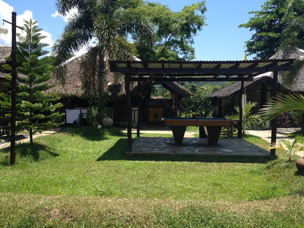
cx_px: 152
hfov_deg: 52.6
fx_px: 307
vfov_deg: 40.7
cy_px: 114
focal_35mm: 35
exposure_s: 1/1004
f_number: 2.4
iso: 50
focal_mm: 4.28
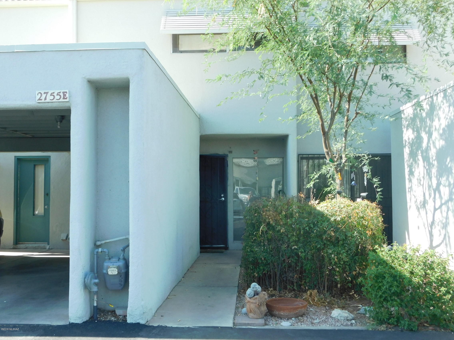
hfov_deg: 51.4
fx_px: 472
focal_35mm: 36
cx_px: 227
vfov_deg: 39.7
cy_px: 170
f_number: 3.5
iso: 125
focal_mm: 6.3
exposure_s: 1/250
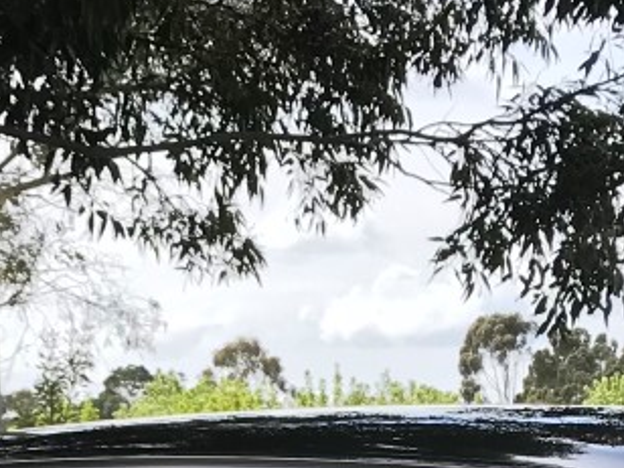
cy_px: 835
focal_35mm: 131
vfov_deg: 10.6
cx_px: 126
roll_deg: +0.8
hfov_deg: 15.0
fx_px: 2361
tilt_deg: -6.8
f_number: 1.8
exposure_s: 1/1153
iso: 20
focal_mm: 3.99
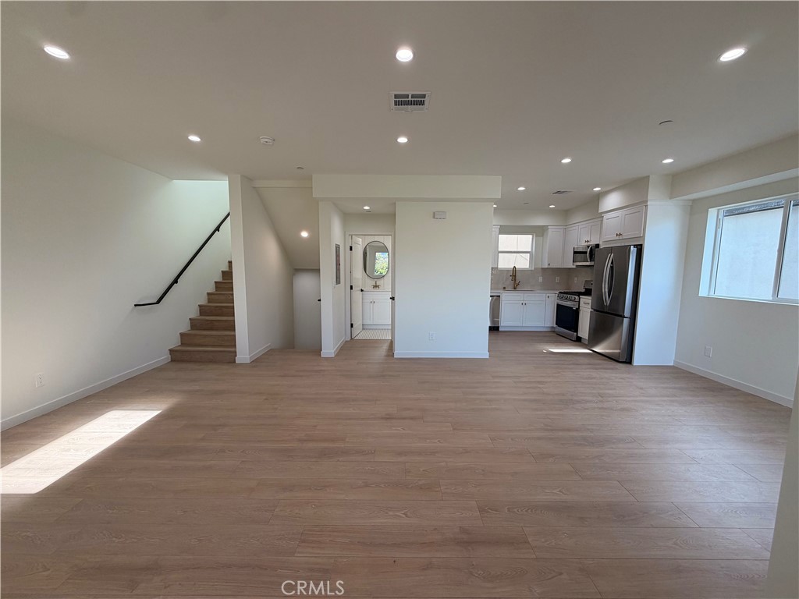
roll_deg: -0.3
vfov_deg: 85.7
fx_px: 323
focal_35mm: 14
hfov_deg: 102.1
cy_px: 300
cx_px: 400
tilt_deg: -6.4
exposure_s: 1/152
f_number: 2.2
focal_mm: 2.22
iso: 64
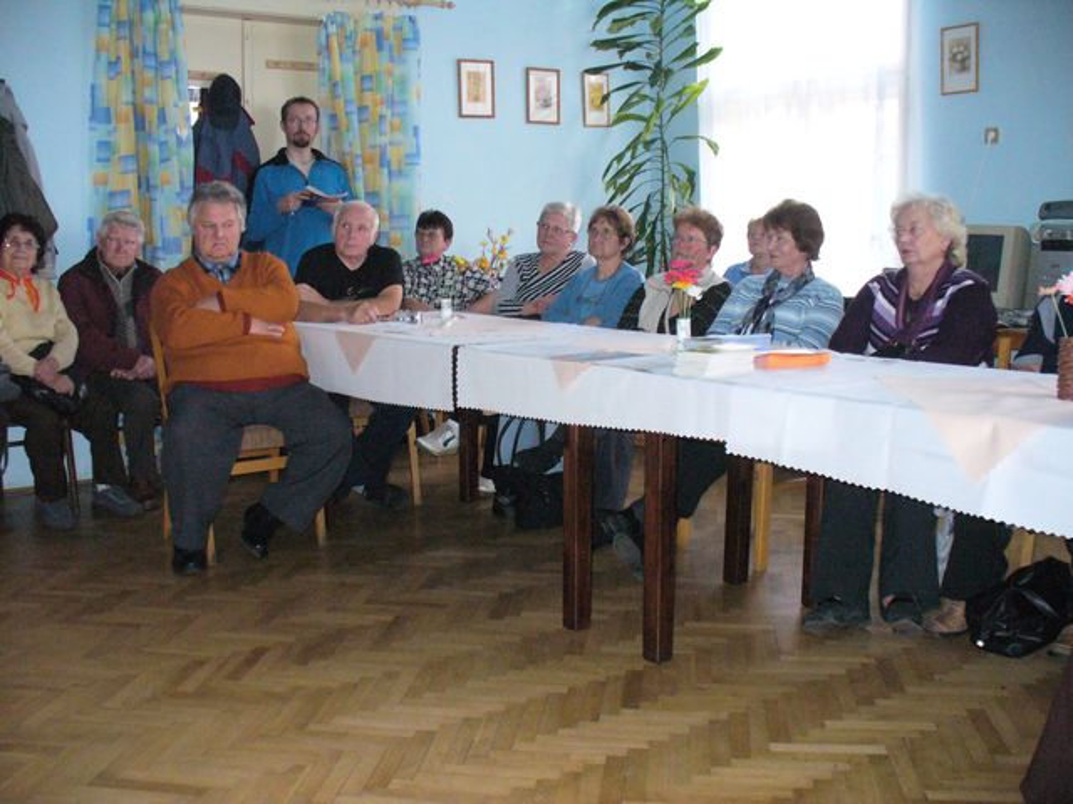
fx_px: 1147
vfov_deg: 38.7
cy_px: 402
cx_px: 536
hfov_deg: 50.1
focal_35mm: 37
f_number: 2.8
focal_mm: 6.1
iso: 400
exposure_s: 1/30
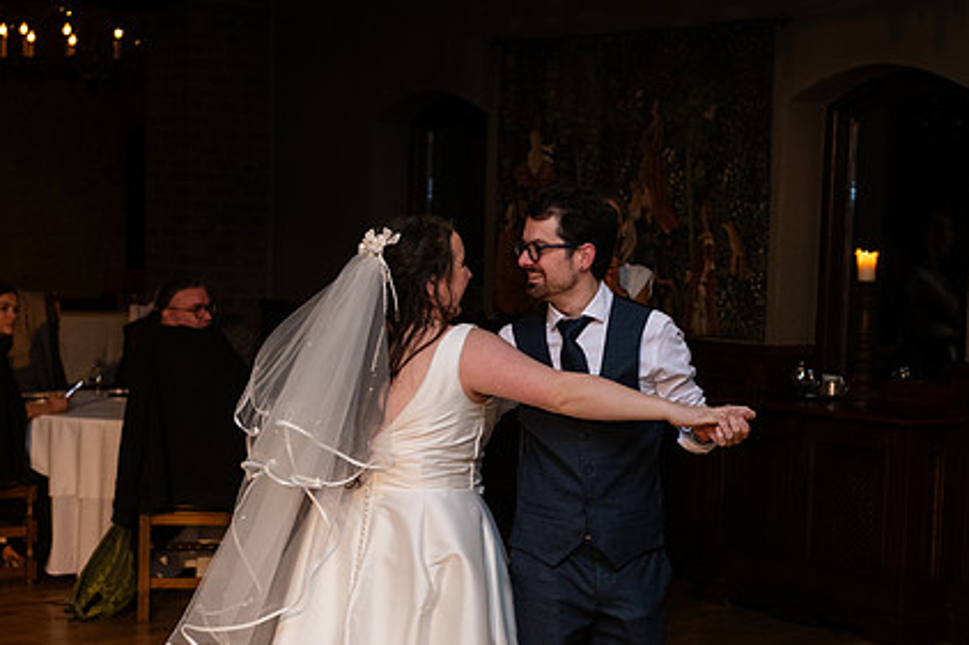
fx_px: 2072
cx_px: 510
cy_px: 423
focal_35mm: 77
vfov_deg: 17.7
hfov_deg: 26.3
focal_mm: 56
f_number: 3.5
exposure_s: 1/160
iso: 1000
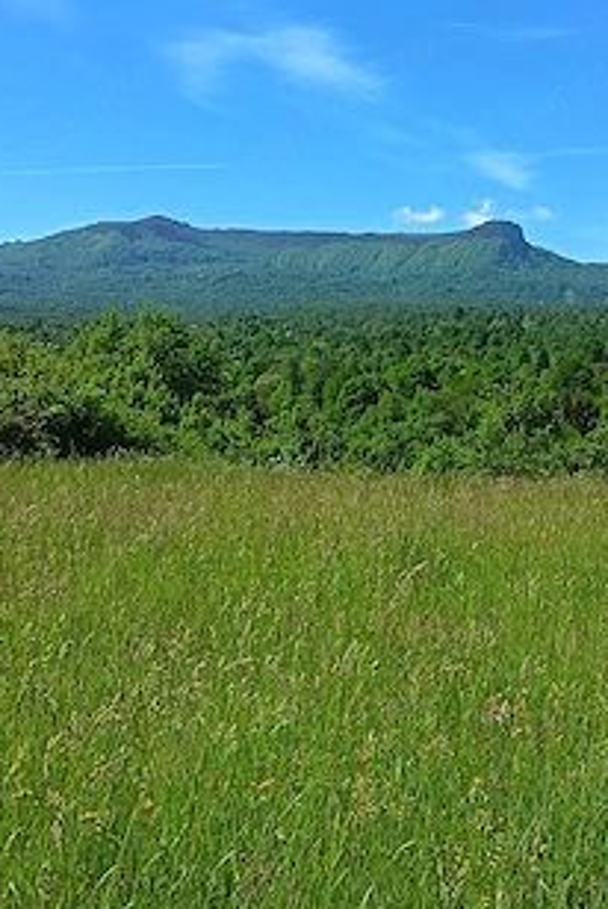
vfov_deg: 34.4
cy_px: 369
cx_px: 398
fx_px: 1466
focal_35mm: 58
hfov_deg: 23.3
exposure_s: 1/625
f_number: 1.75
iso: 100
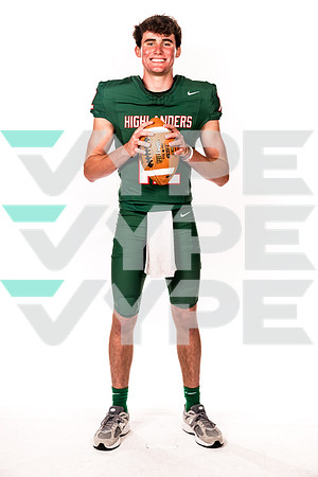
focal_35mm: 55
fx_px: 729
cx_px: 159
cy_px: 238
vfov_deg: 36.2
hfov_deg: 24.6
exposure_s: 1/400
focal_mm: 55
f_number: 8
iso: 800
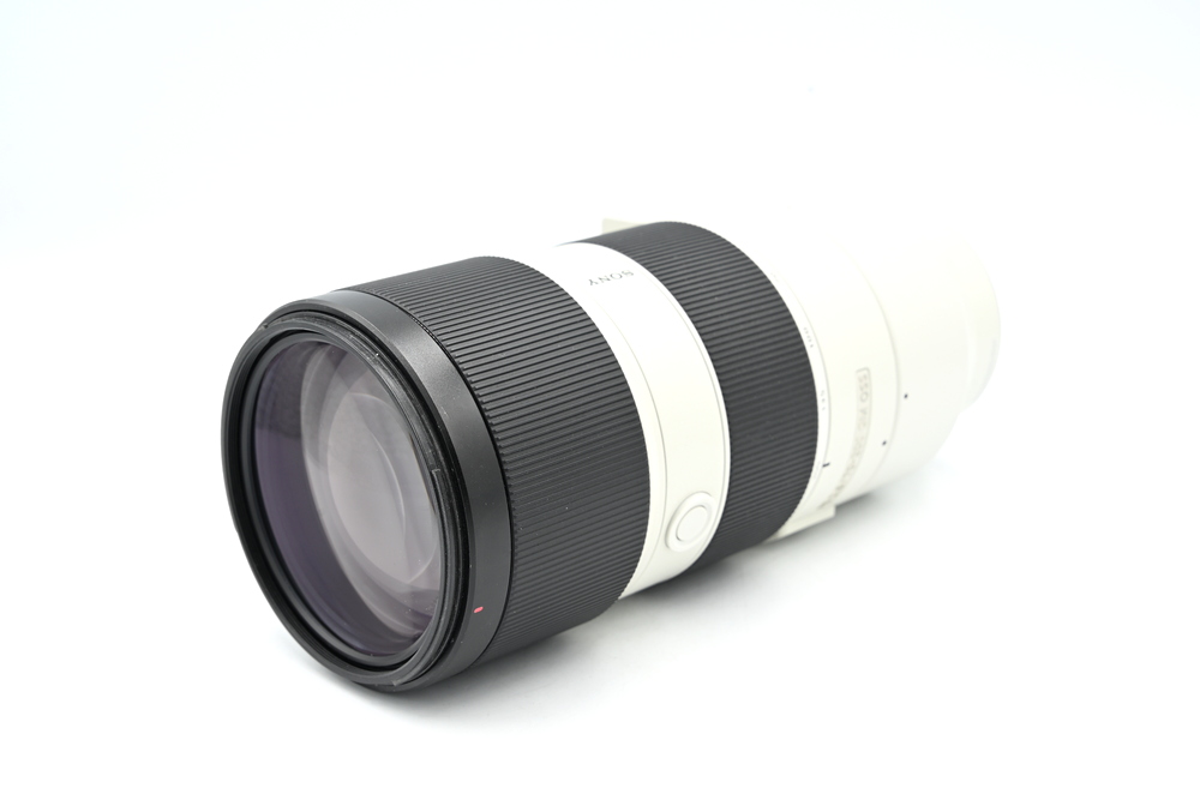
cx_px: 600
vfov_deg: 22.6
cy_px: 400
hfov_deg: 33.4
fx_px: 2000
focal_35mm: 60
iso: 200
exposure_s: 1/30
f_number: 11
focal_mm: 60
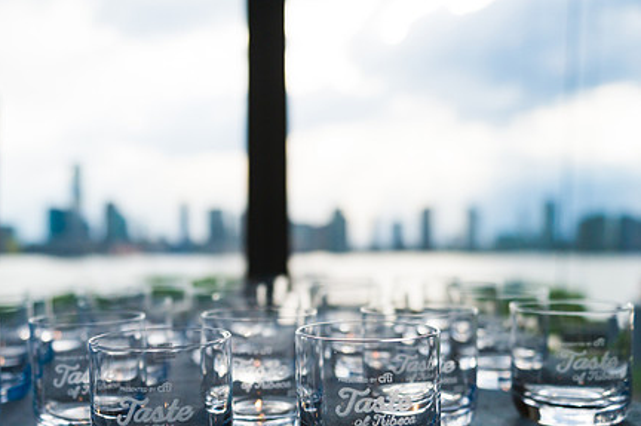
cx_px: 237
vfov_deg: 30.9
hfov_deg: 45.1
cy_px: 273
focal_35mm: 43
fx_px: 765
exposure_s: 1/5000
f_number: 3.2
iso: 640
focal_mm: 32
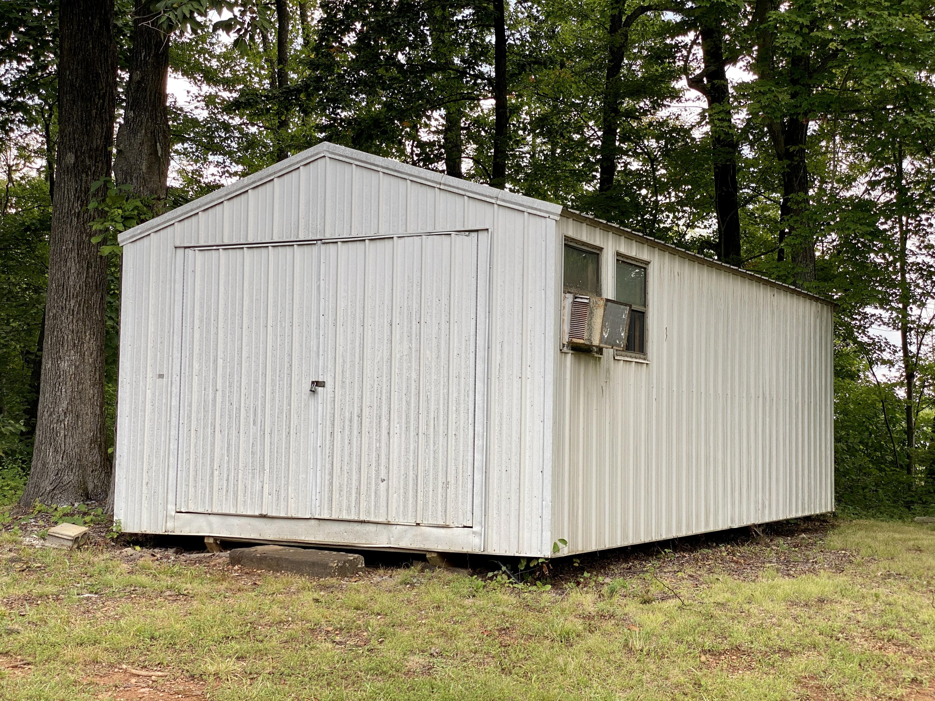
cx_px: 468
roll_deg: -1.1
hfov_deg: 36.8
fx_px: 1405
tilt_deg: +3.0
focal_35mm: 52
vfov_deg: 28.0
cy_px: 350
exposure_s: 1/237
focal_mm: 6
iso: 20
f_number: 2
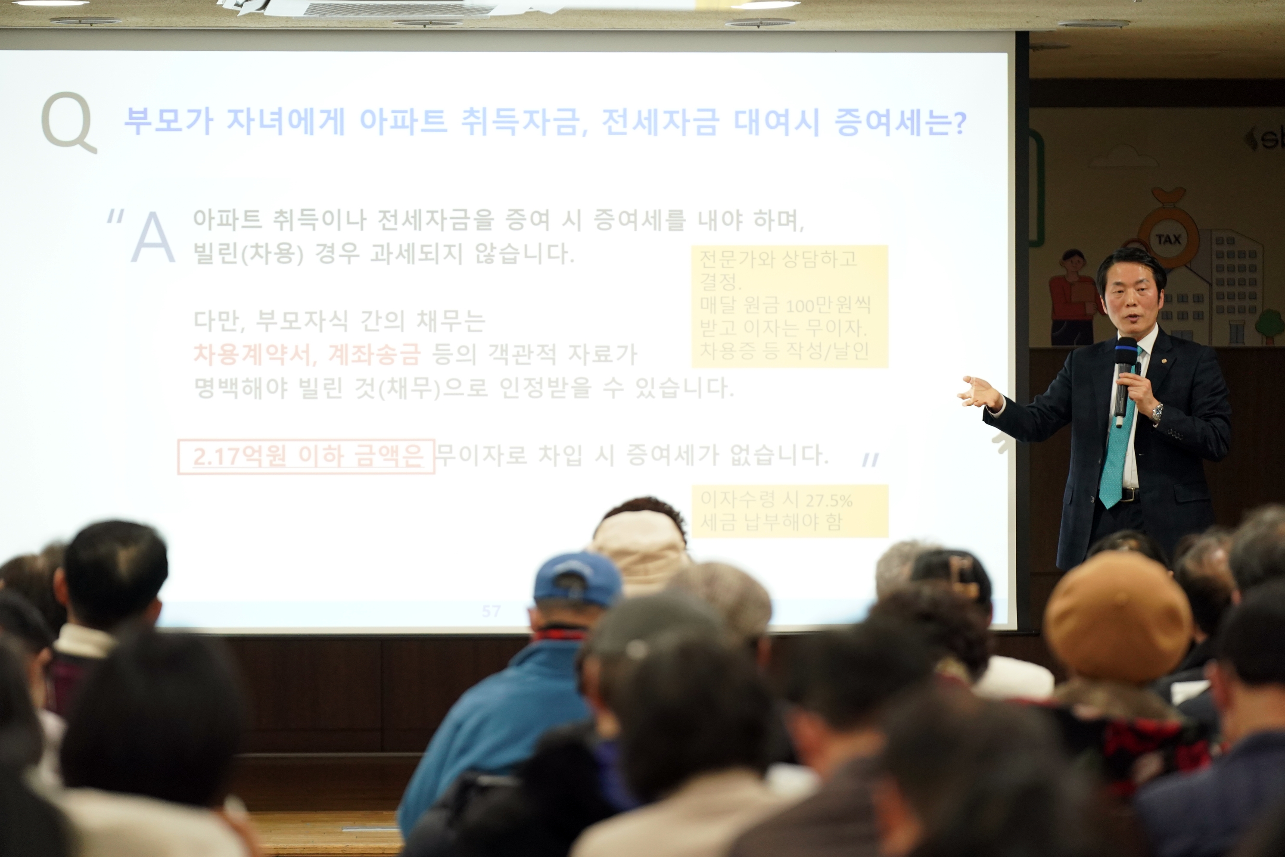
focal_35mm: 177
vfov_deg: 7.8
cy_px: 429
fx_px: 6318
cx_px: 642
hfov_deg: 11.6
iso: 2500
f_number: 3.2
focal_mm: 176
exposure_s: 1/250
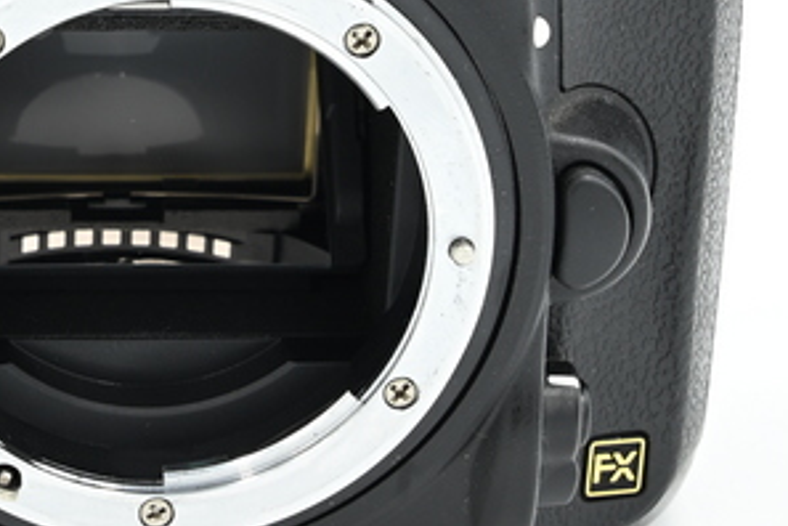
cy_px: 12
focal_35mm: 222
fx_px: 4859
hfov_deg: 9.2
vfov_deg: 6.2
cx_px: 19
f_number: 14
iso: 200
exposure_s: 1/15
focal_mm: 66
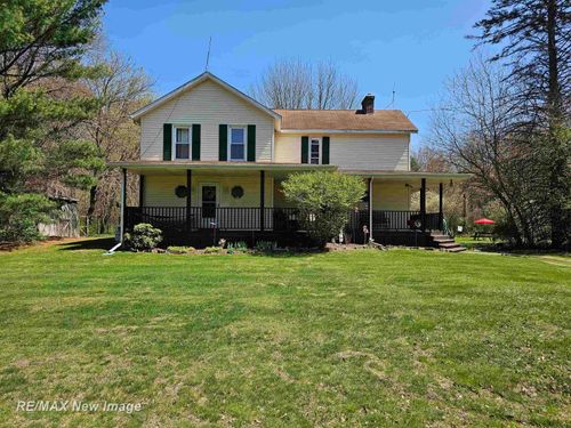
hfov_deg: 73.9
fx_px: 379
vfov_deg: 58.9
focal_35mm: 23
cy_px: 214
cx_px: 286
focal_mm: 6.3
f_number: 1.7
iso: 20
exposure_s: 1/1160
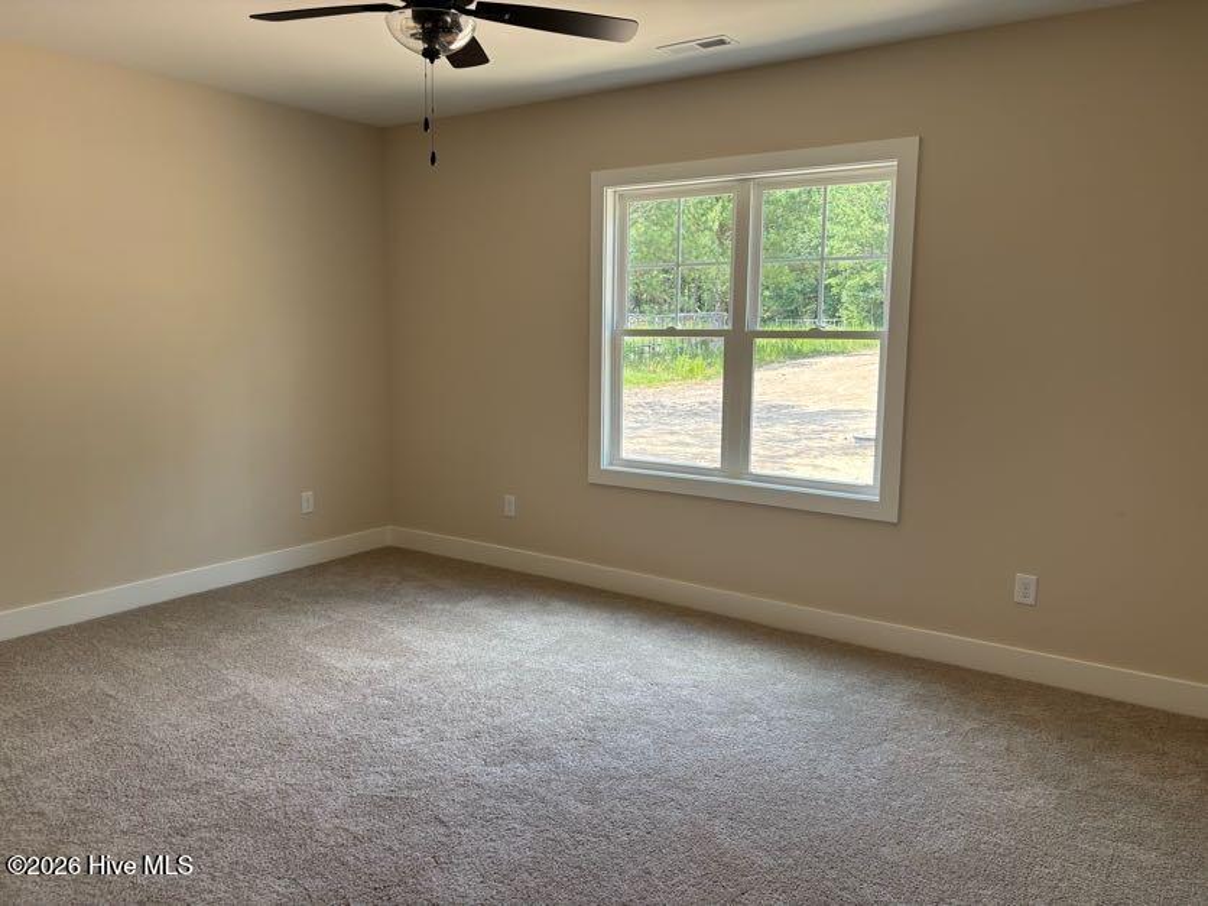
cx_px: 604
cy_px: 453
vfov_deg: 53.1
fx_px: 907
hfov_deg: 67.3
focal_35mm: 26
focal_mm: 5.96
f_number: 1.6
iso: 50
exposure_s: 1/164
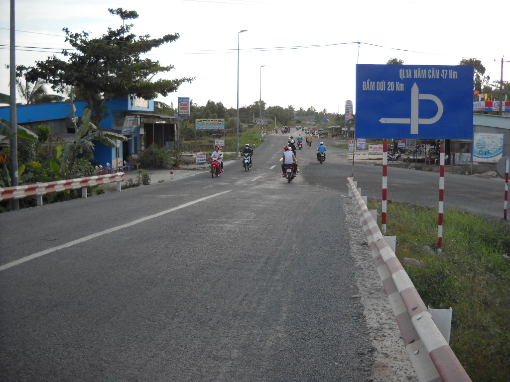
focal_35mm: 41
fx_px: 604
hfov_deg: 45.8
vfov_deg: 35.1
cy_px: 191
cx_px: 255
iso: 64
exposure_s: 1/154
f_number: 5.5
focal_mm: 6.72
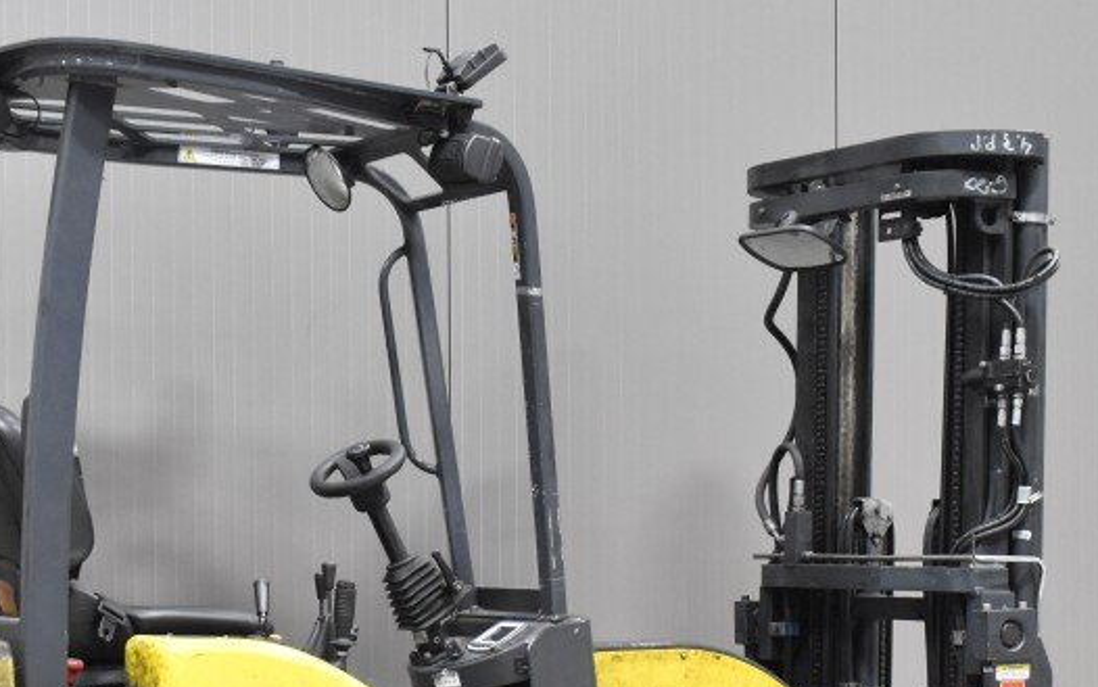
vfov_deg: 14.8
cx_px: 409
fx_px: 2609
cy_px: 631
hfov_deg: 23.7
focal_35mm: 87
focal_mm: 25
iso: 1600
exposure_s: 1/30
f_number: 4.5
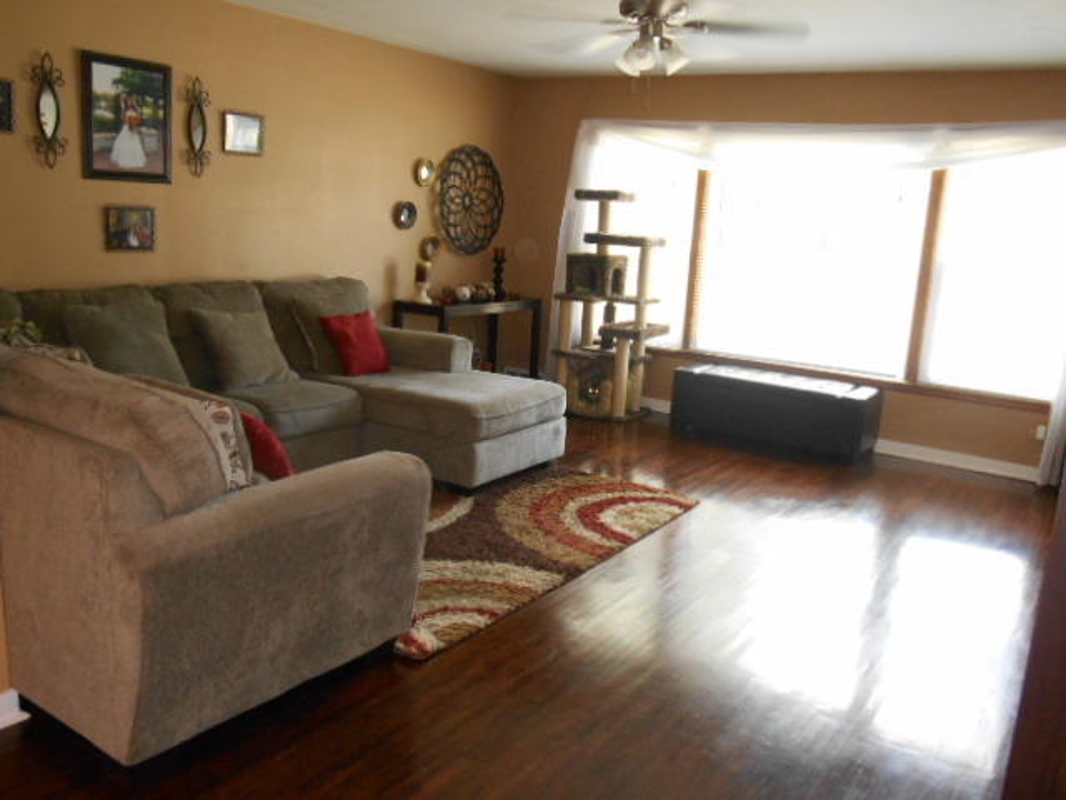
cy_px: 400
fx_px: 955
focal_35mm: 31
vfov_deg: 45.4
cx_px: 533
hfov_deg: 58.4
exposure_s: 1/25
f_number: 3.6
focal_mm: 5.5
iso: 360
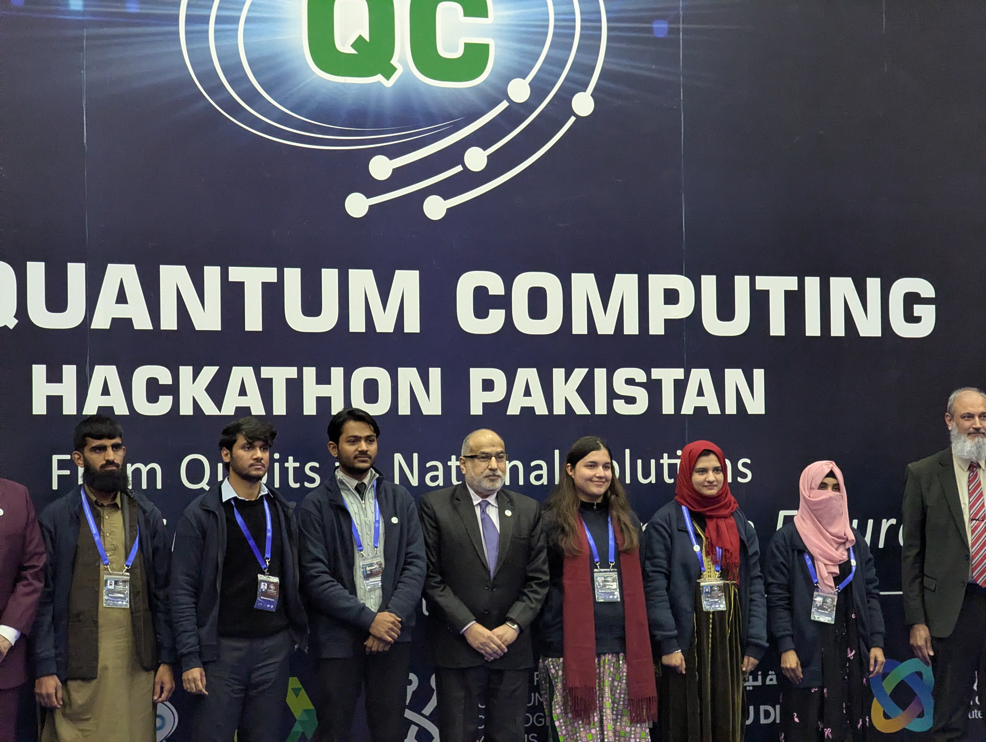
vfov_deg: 14.0
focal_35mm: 106
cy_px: 371
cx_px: 493
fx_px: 3024
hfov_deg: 18.5
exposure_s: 1/100
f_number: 3.5
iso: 2241
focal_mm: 19
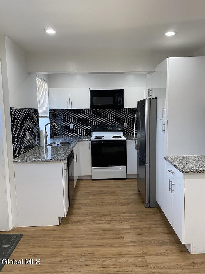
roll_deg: +1.1
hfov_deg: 53.1
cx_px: 102
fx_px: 205
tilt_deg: -6.4
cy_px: 137
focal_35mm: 26
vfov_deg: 67.3
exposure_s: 1/60
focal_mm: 4.25
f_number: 1.8
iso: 80
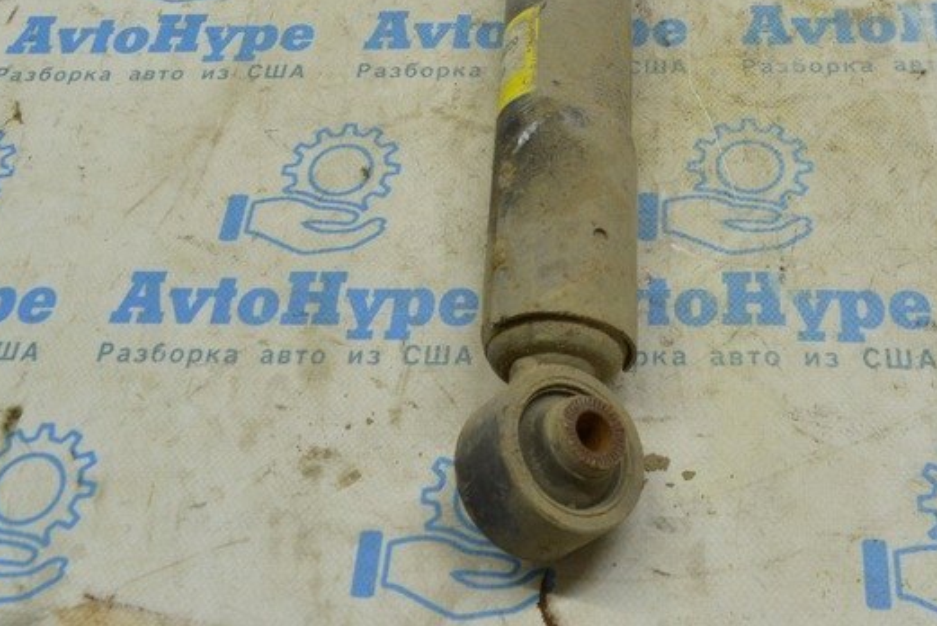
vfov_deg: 24.5
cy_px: 15
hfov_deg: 37.4
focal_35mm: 53
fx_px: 1380
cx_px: 550
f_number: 5.6
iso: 400
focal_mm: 18
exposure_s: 1/30
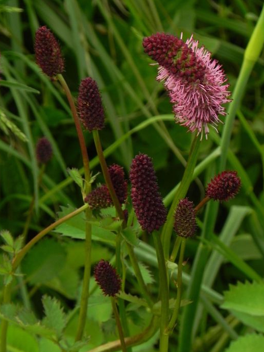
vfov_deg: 5.9
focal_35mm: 338
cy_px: 163
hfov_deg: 4.4
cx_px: 122
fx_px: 3436
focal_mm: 51.8
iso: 160
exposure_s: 1/50
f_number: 5
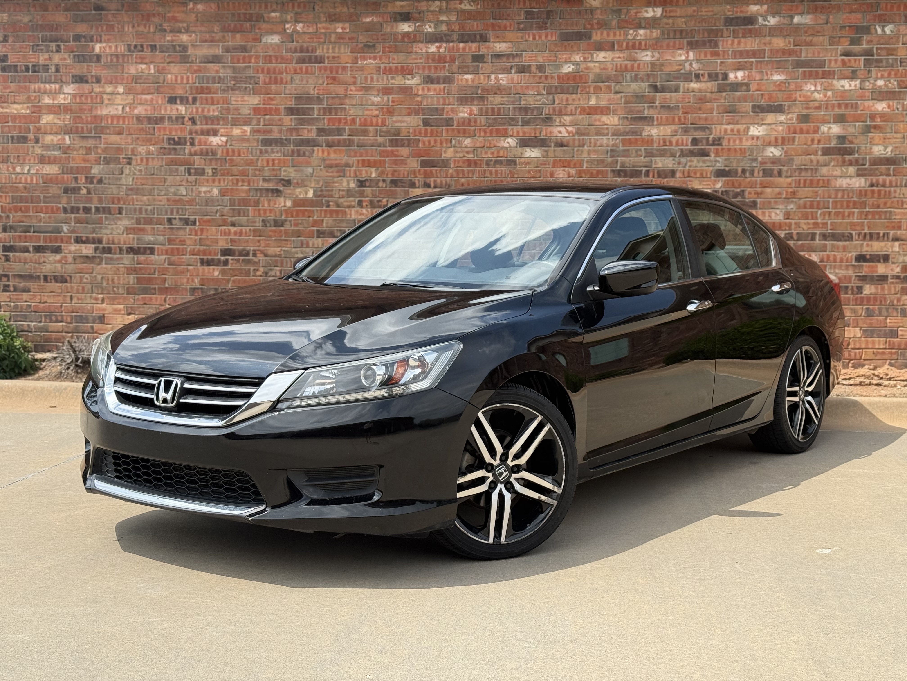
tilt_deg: -2.9
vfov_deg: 30.3
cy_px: 340
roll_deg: -0.8
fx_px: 1258
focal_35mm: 48
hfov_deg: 39.7
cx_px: 454
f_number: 1.78
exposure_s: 1/2494
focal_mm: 6.76
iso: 64
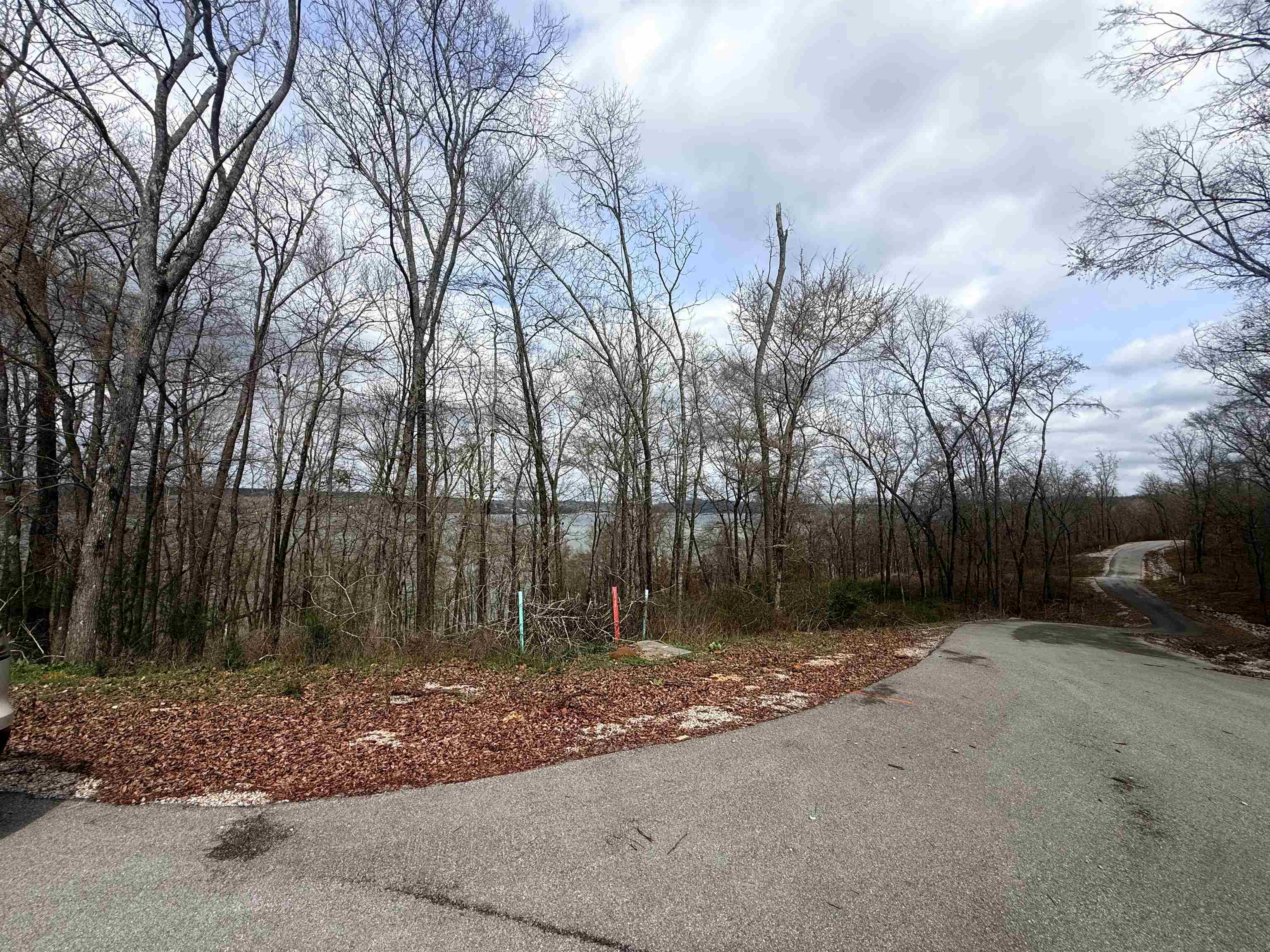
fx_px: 514
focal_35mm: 14
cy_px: 476
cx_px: 635
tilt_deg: +3.4
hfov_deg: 102.1
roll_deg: -1.4
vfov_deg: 85.7
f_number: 2.2
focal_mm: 2.22
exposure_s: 1/2320
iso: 50
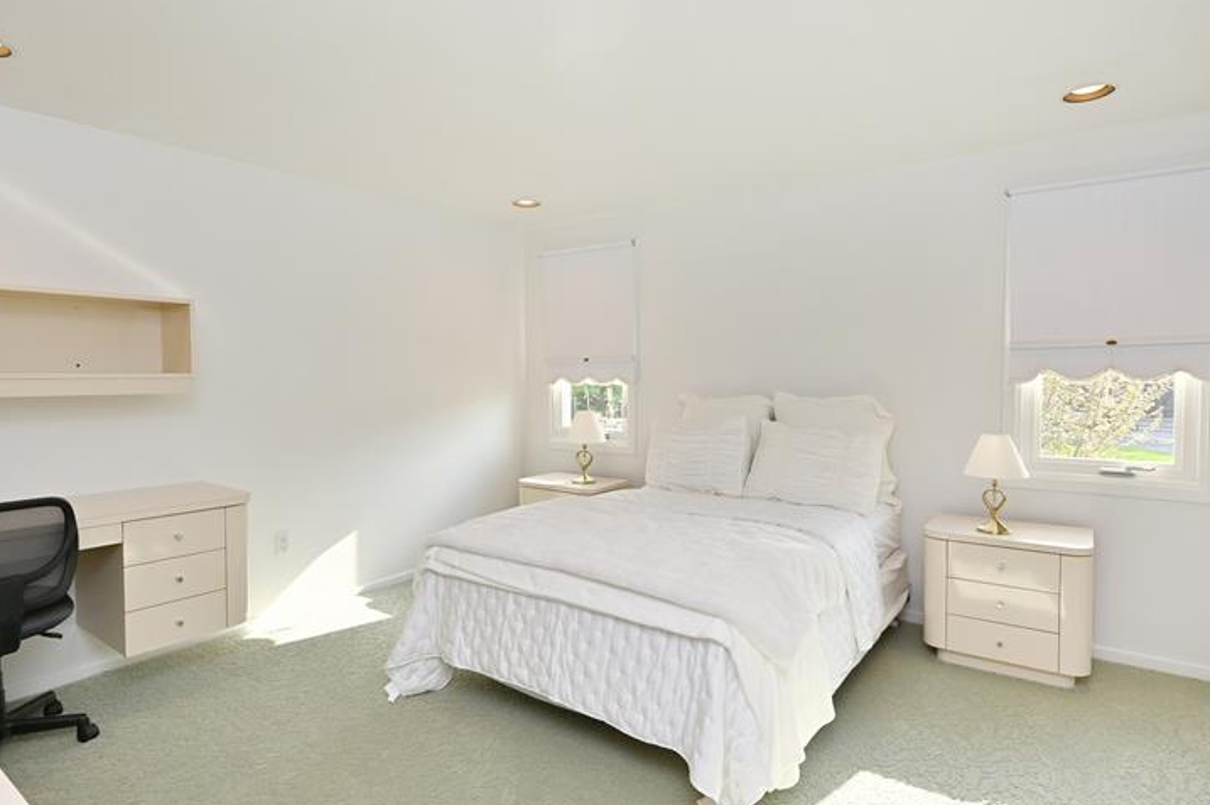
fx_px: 672
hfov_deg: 84.0
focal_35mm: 20
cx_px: 604
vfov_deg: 61.8
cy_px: 390
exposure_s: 1/80
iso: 320
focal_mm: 14
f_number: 9
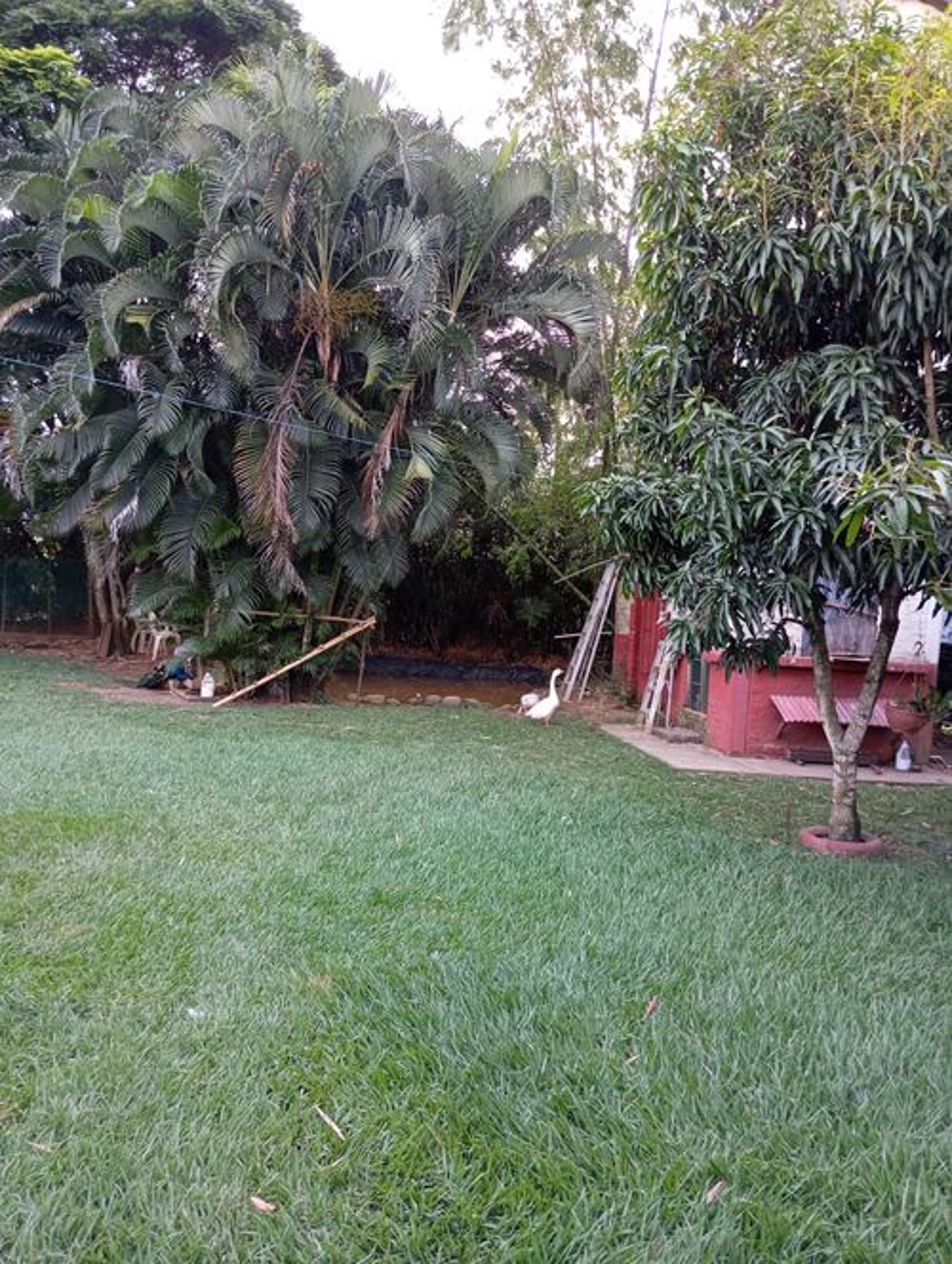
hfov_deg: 49.9
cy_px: 632
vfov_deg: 63.4
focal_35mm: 28
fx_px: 1024
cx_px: 476
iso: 510
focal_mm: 4.22
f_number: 1.8
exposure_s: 1/60
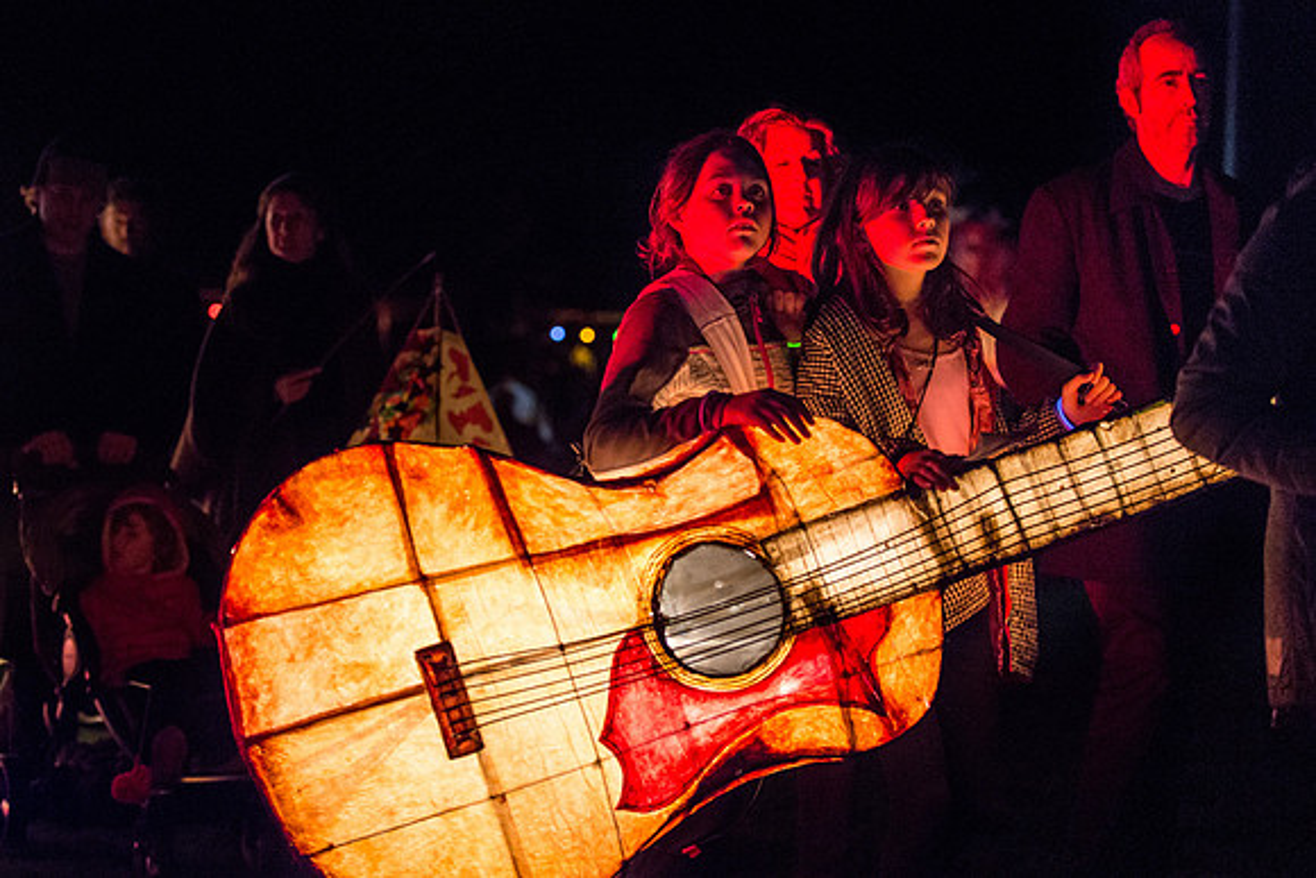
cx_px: 658
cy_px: 439
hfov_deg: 28.8
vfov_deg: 19.5
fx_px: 2559
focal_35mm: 70
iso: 3200
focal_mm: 70
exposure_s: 1/125
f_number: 2.8
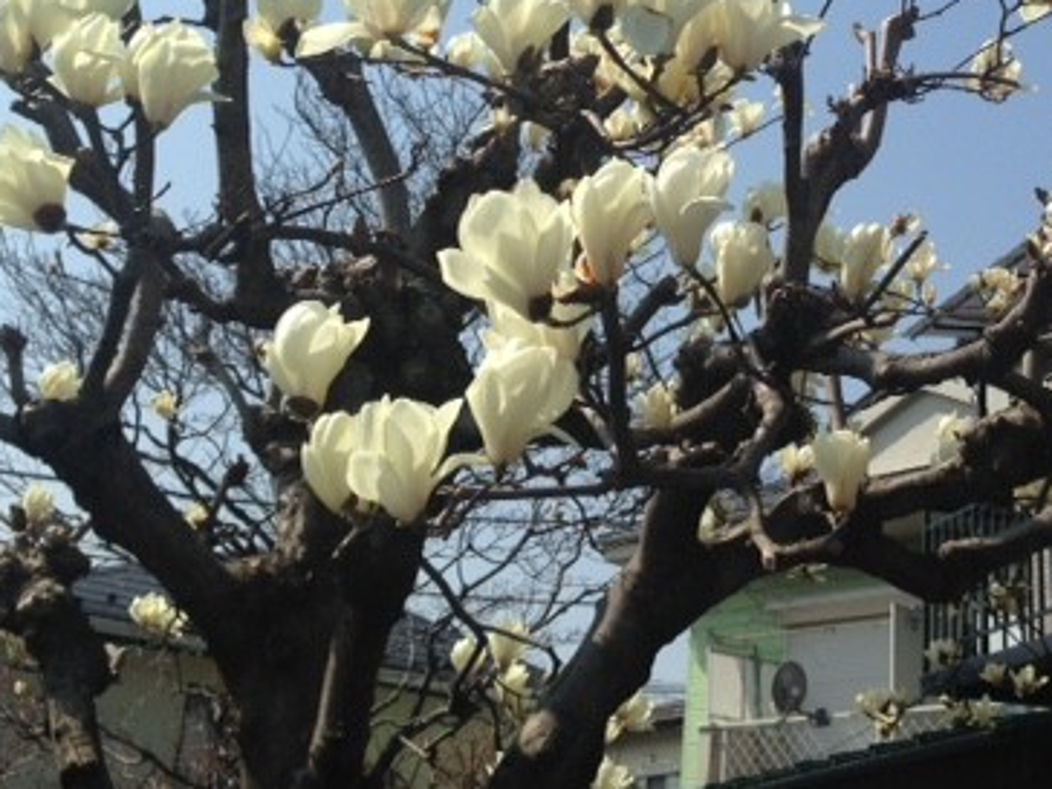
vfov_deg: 25.0
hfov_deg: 32.9
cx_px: 725
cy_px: 217
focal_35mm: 58
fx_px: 1763
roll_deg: -2.7
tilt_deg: +23.3
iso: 50
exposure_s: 1/2463
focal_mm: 4.12
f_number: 2.4
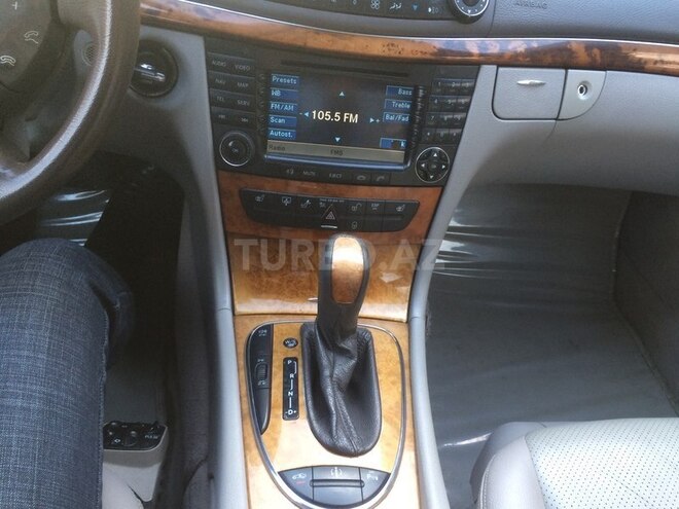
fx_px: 569
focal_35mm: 29
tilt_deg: -40.0
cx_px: 340
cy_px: 254
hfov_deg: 61.7
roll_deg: -11.4
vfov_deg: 48.2
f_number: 2.2
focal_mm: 4.15
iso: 50
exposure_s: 1/33
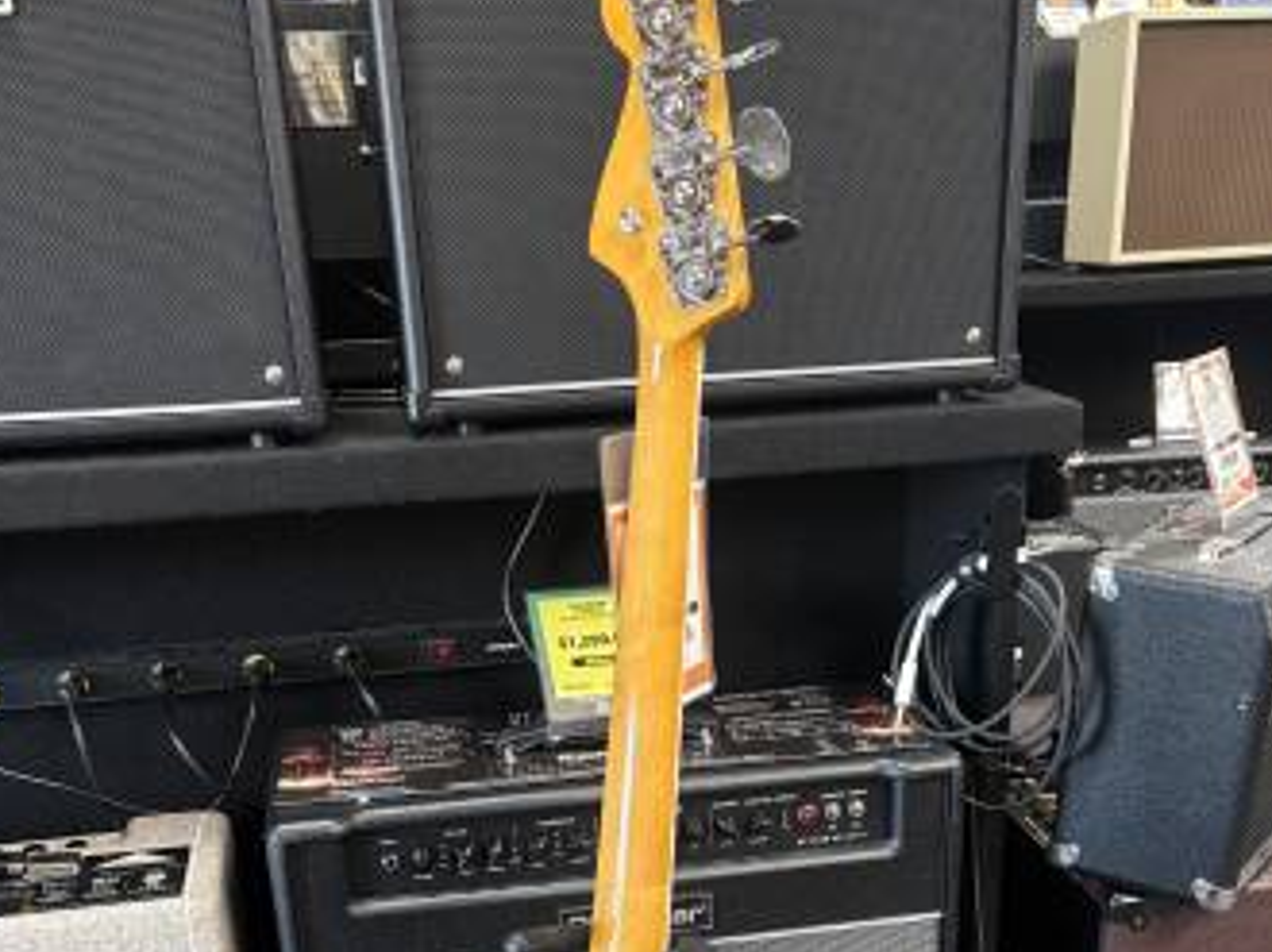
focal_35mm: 41
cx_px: 663
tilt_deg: -25.0
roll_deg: +2.4
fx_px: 1505
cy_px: 894
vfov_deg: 32.9
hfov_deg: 45.8
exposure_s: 1/60
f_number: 1.6
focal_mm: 5.96
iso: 250
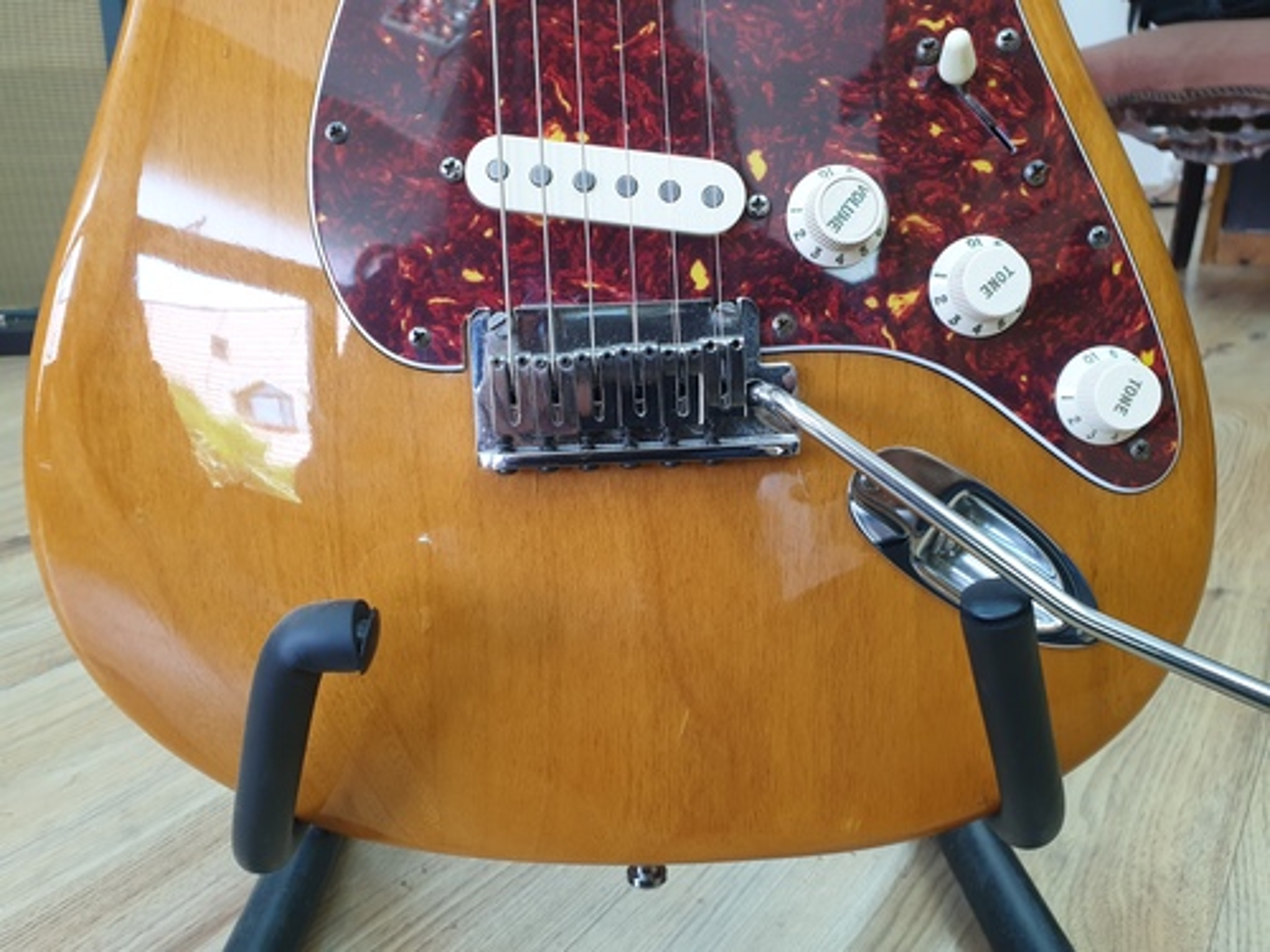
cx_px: 635
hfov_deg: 67.3
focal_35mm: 26
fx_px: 954
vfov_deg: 53.1
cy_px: 476
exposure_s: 1/50
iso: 160
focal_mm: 4.3
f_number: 2.4
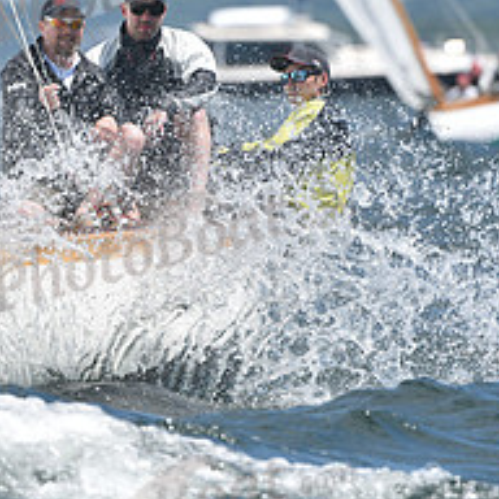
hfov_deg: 1.7
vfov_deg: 1.7
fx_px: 16717
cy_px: 147
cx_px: -143
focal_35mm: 1025
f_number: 5.6
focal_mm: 400
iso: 250
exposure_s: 1/1250
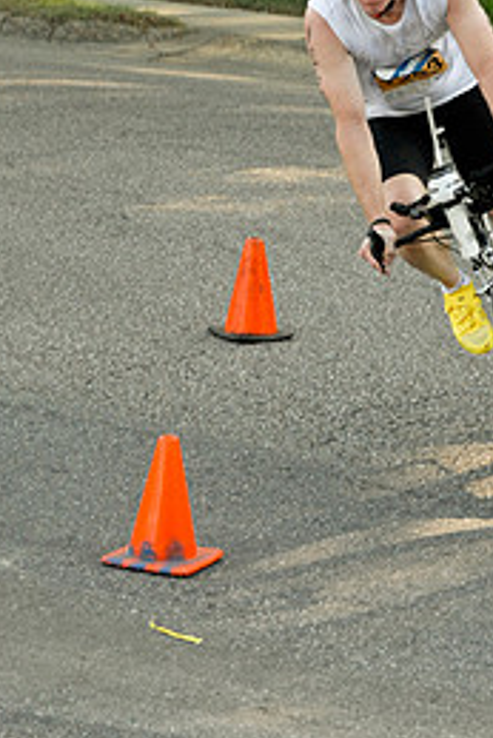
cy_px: 316
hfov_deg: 7.8
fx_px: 3631
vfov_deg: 11.6
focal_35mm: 177
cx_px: 366
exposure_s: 1/400
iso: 800
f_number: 5.6
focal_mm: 68
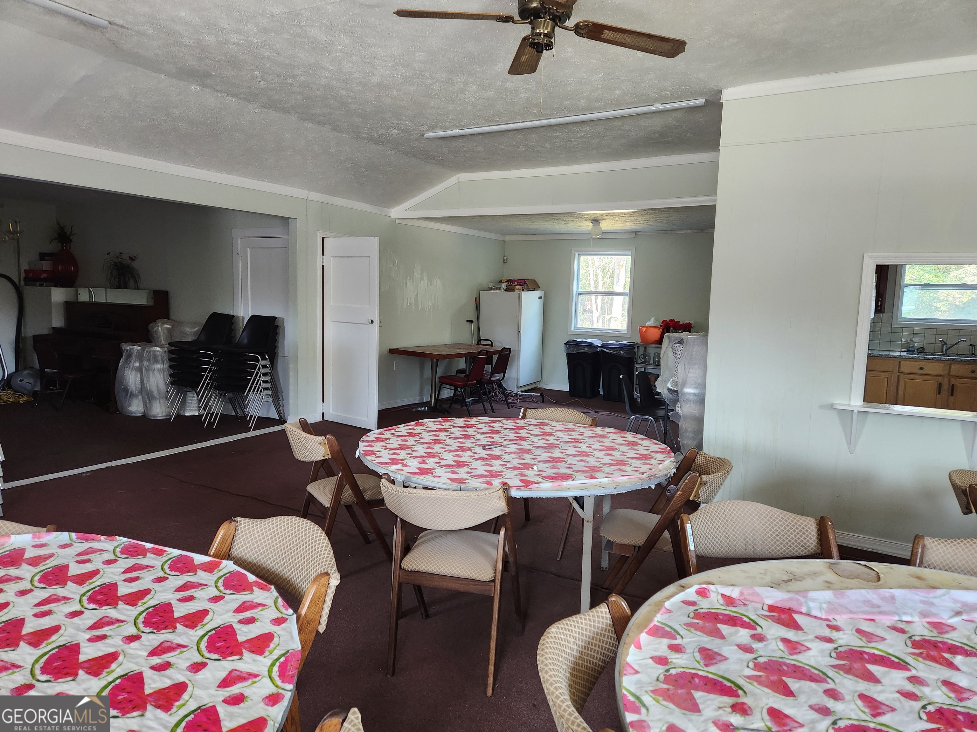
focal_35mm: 23
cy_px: 366
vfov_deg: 58.9
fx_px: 649
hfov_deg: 73.9
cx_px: 488
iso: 400
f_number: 1.8
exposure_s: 1/120
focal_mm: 5.4
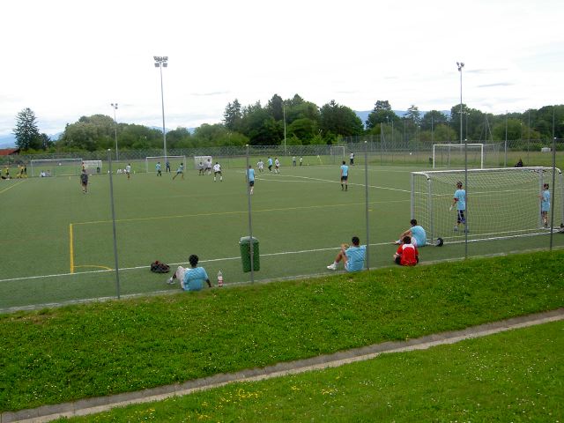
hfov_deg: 54.0
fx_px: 554
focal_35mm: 34
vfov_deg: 41.8
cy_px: 212
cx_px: 282
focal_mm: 5.6
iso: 50
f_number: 4.7
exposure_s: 1/250
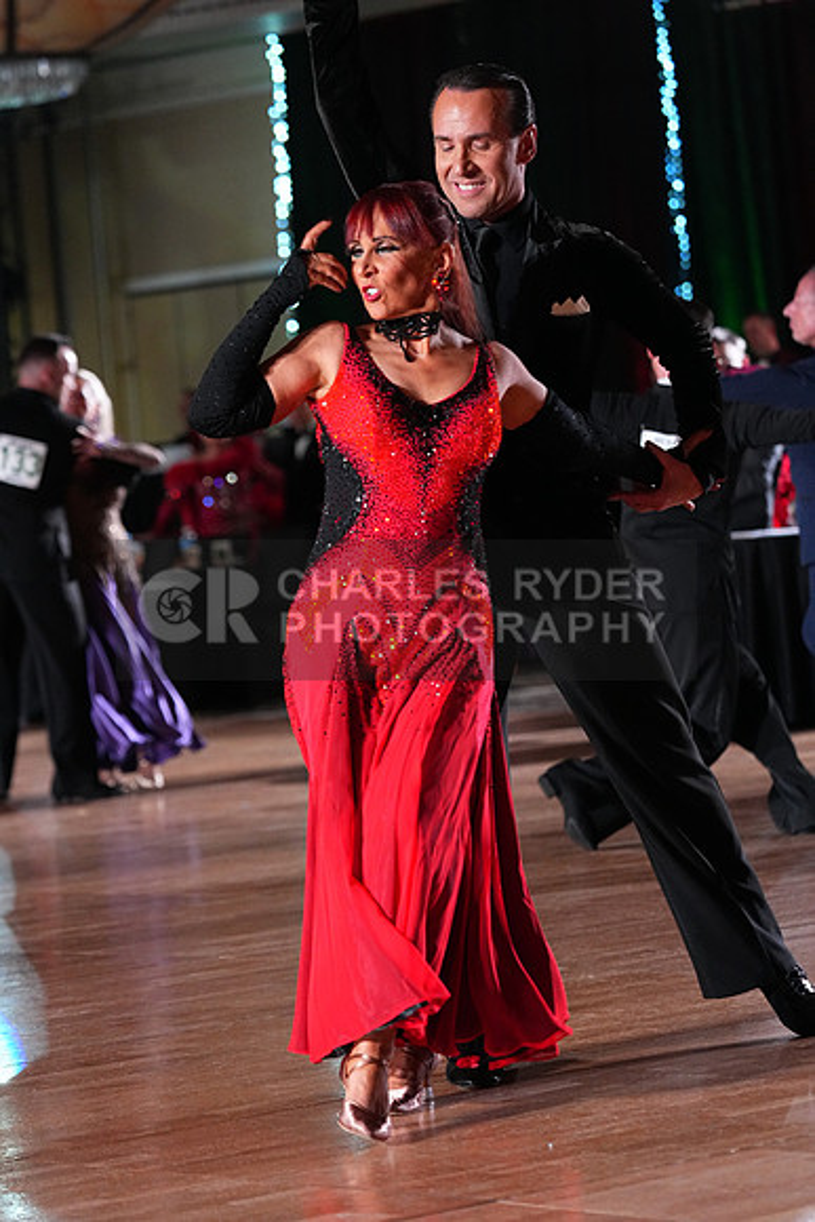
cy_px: 611
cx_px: 408
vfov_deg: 15.2
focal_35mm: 135
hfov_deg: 10.2
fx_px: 4581
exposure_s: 1/400
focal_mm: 135
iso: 6400
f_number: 4.5
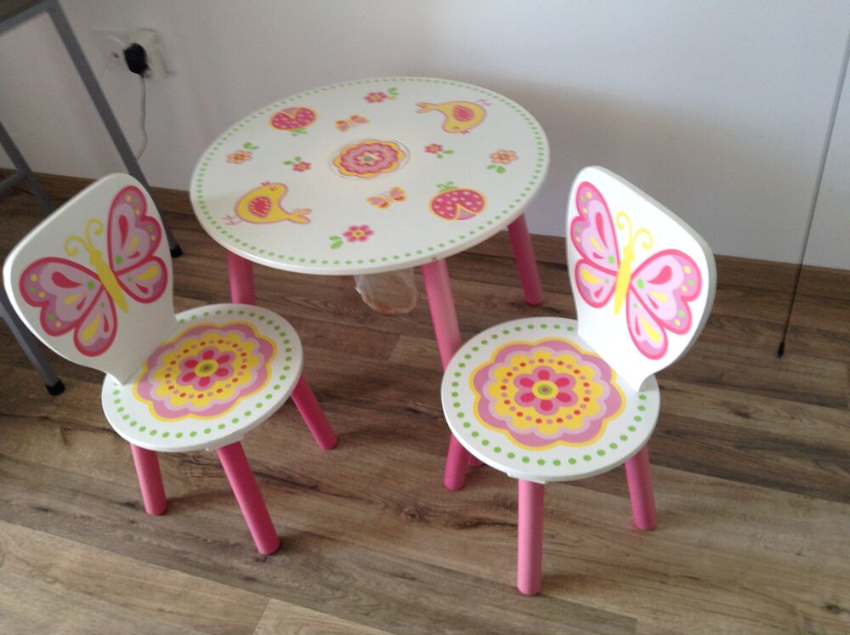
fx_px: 809
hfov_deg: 55.4
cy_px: 318
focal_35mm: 33
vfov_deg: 42.8
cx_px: 425
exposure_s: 1/24
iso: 40
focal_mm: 3.3
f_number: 2.4
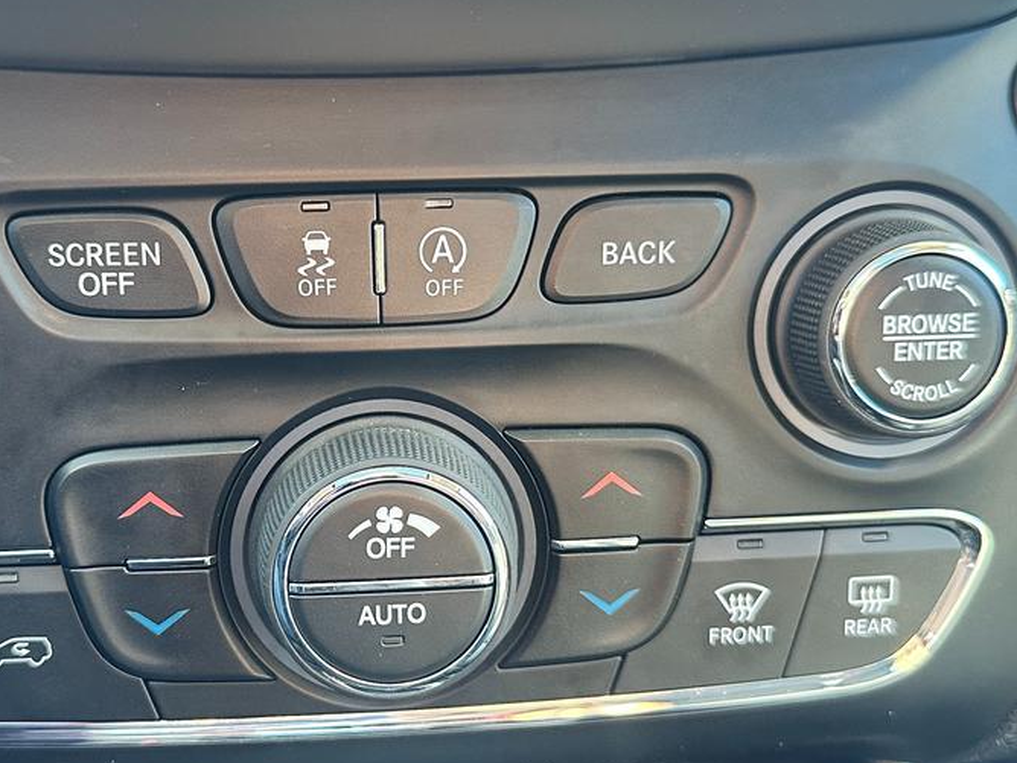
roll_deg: -0.8
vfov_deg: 31.5
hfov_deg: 41.0
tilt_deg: -28.8
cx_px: 385
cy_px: 370
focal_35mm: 46
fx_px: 1351
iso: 250
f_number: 1.78
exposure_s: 1/75
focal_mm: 6.86
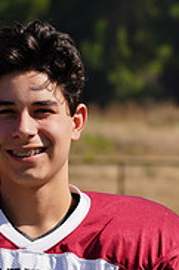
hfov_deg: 2.2
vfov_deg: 3.3
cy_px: 353
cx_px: 13
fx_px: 4707
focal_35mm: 630
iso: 100
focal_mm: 198
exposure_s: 1/250
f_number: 11
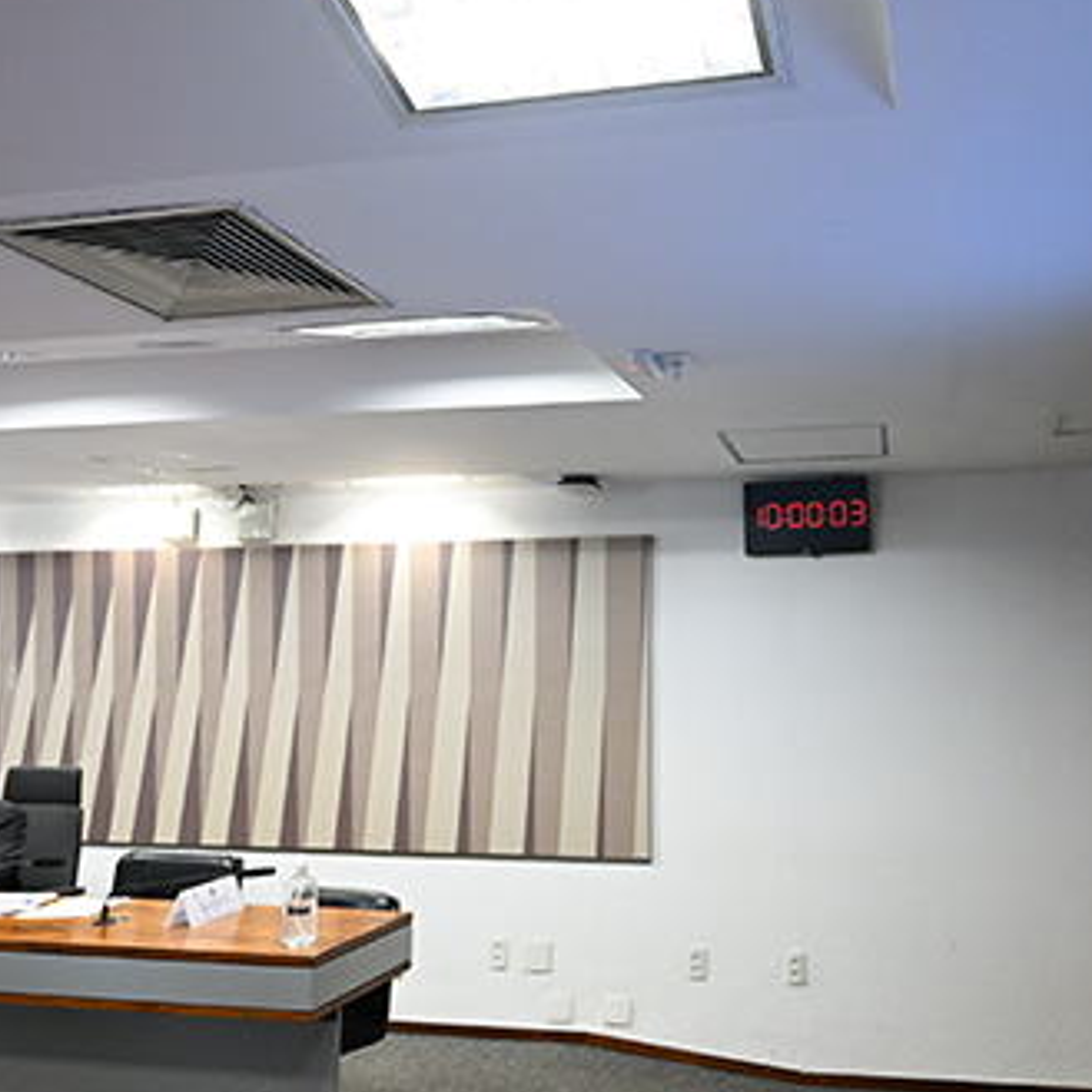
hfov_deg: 51.1
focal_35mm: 31
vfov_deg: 52.5
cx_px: 763
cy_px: 551
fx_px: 1106
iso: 1000
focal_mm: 14
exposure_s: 1/100
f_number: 2.8
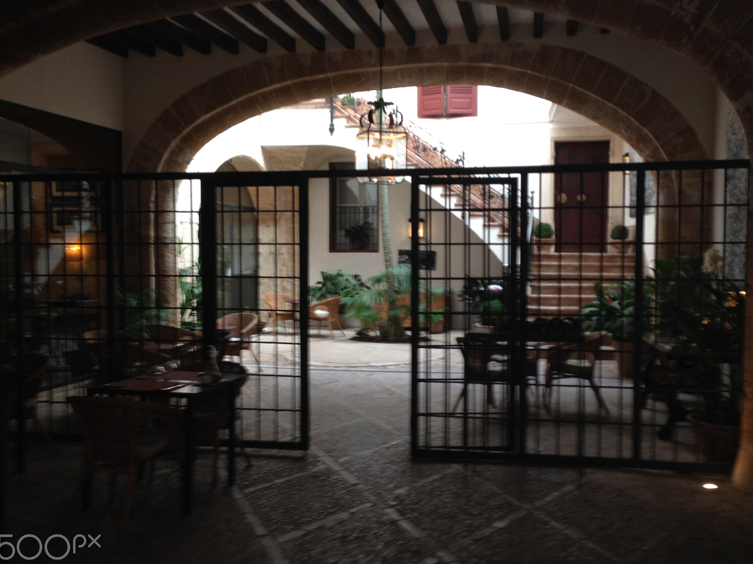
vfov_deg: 36.8
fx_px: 848
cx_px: 408
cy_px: 287
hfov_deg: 47.8
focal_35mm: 39
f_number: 2.4
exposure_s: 1/24
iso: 50
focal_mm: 4.12
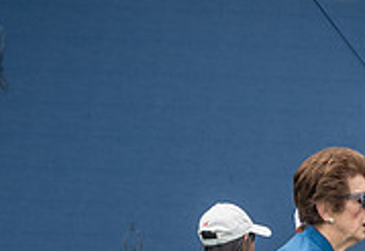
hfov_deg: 4.6
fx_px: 4565
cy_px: 298
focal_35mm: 446
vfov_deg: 3.1
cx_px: 376
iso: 200
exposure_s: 1/320
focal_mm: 112
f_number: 4.5
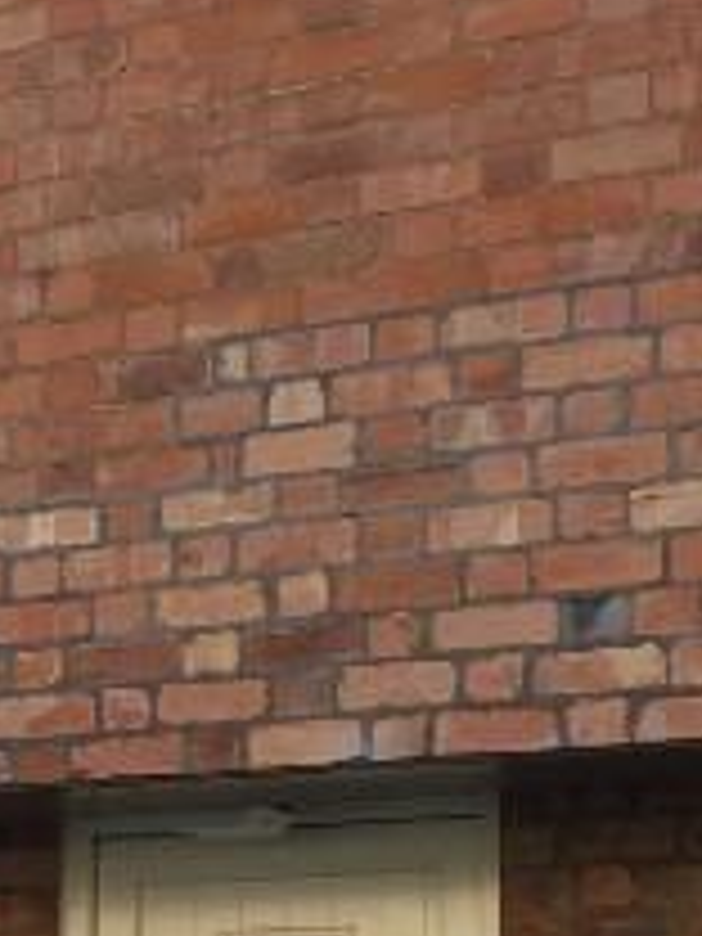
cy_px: 720
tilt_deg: +8.7
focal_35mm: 143
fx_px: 3867
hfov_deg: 10.0
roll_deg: -2.0
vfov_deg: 13.7
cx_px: -414
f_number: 2.2
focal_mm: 4.15
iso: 25
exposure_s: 1/523
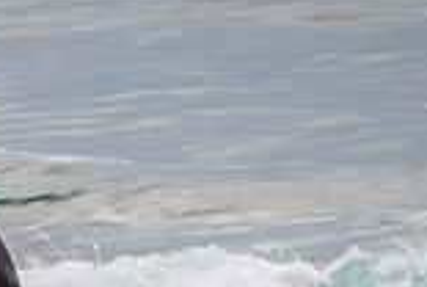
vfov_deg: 0.7
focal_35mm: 1869
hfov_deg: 1.1
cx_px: -121
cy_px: 385
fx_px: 22211
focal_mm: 500
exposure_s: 1/25
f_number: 13
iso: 64
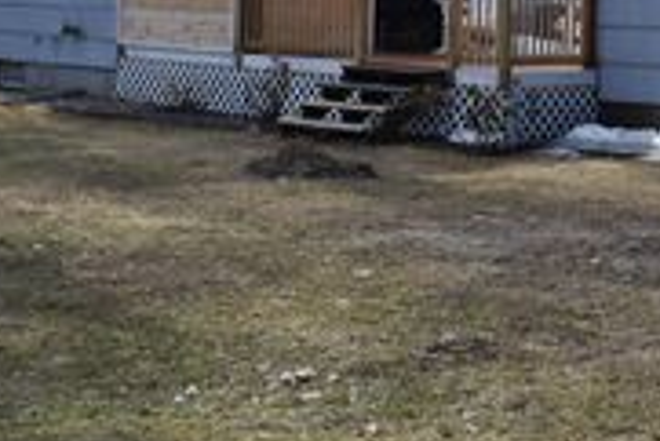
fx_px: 1670
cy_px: 20
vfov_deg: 14.8
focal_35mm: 91
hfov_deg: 21.7
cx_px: 620
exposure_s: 1/250
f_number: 8
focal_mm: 22
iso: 200
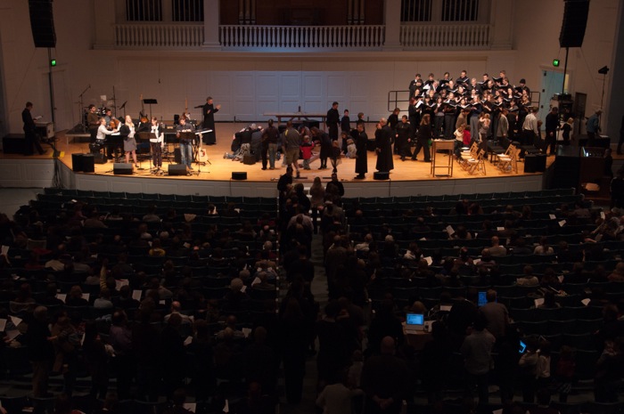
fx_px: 883
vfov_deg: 26.4
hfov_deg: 38.9
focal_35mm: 51
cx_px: 312
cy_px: 207
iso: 1000
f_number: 5
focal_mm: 34
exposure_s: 1/25
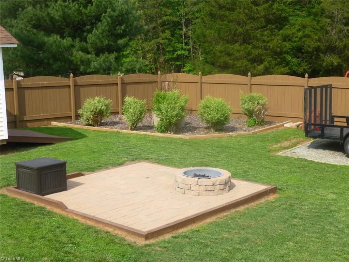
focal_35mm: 52
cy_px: 131
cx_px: 174
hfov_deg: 36.8
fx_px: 524
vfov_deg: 28.0
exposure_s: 1/400
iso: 100
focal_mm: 9.2
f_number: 4.1
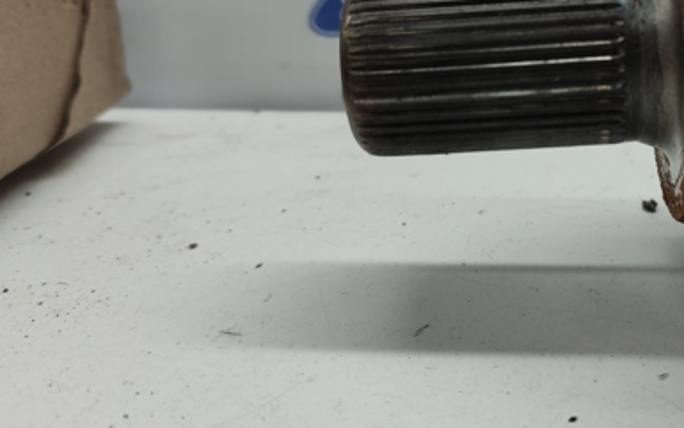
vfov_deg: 28.8
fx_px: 821
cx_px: 506
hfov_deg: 43.9
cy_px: 105
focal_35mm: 44
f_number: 1.89
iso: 106
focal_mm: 5.43
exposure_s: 1/100
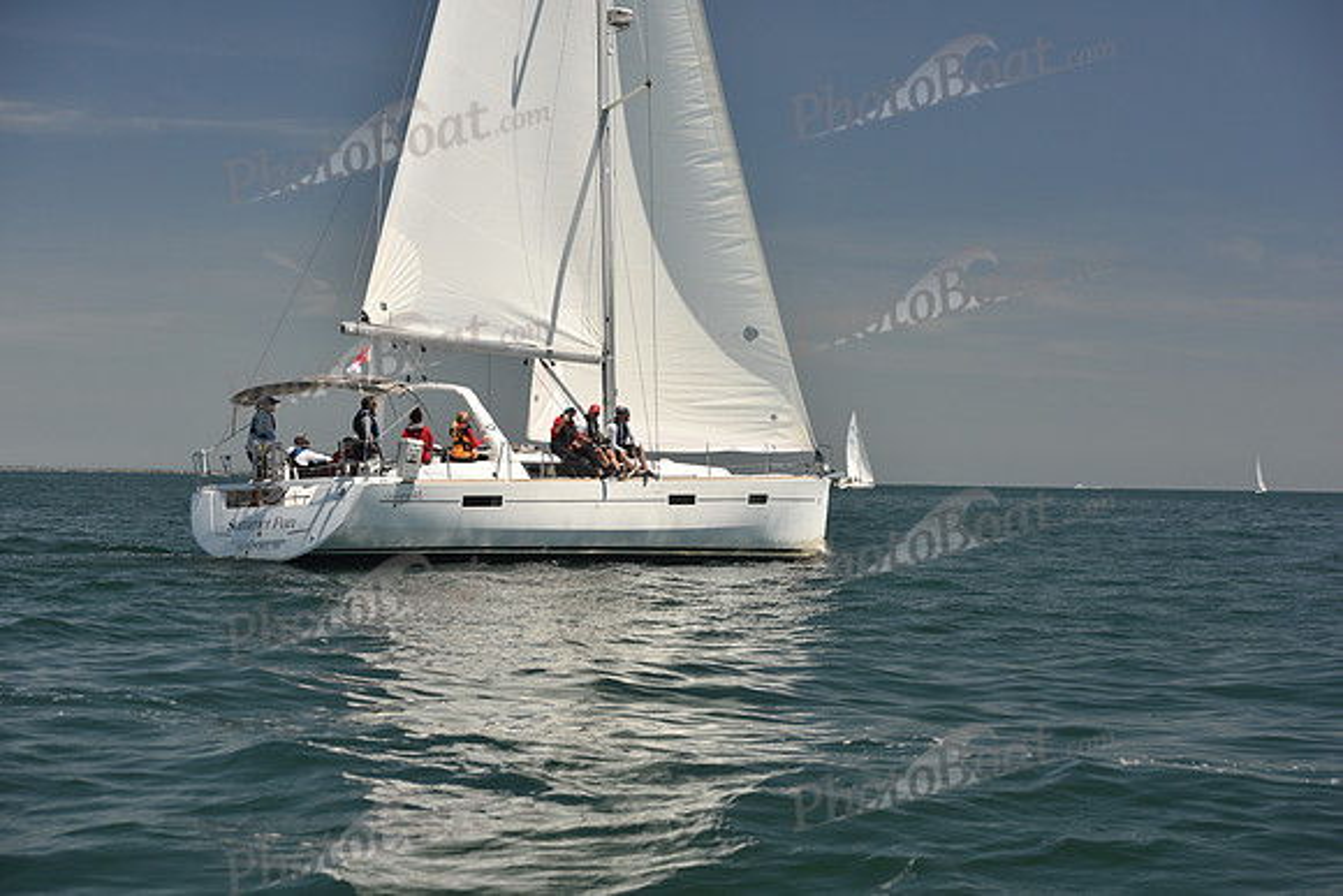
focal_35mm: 70
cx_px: 672
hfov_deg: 28.8
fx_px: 2612
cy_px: 448
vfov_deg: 19.5
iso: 250
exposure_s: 1/800
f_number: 6.3
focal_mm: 70
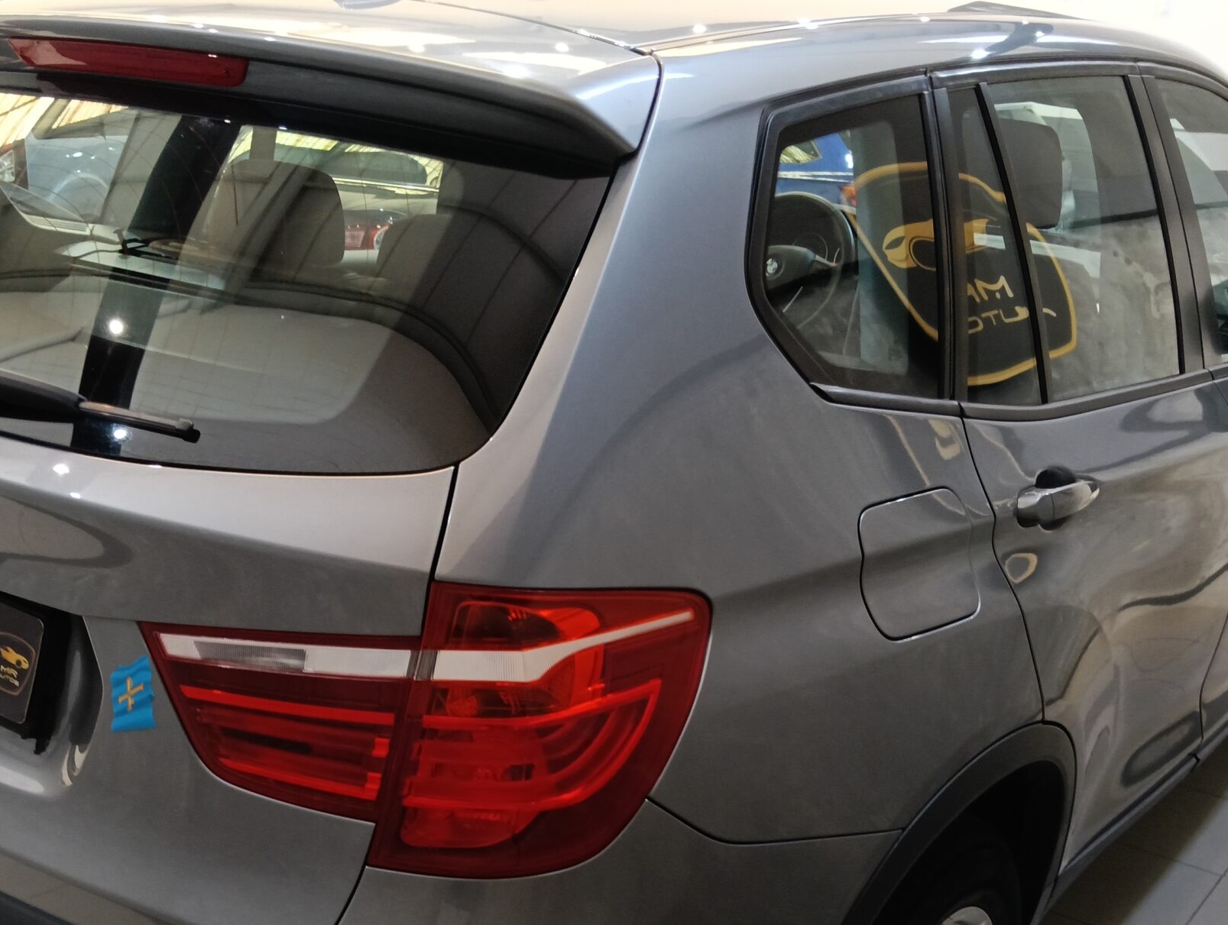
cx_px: 513
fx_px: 1528
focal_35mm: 43
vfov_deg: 33.0
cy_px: 704
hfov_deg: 43.6
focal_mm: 3.98
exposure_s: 1/33.3
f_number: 16
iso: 640
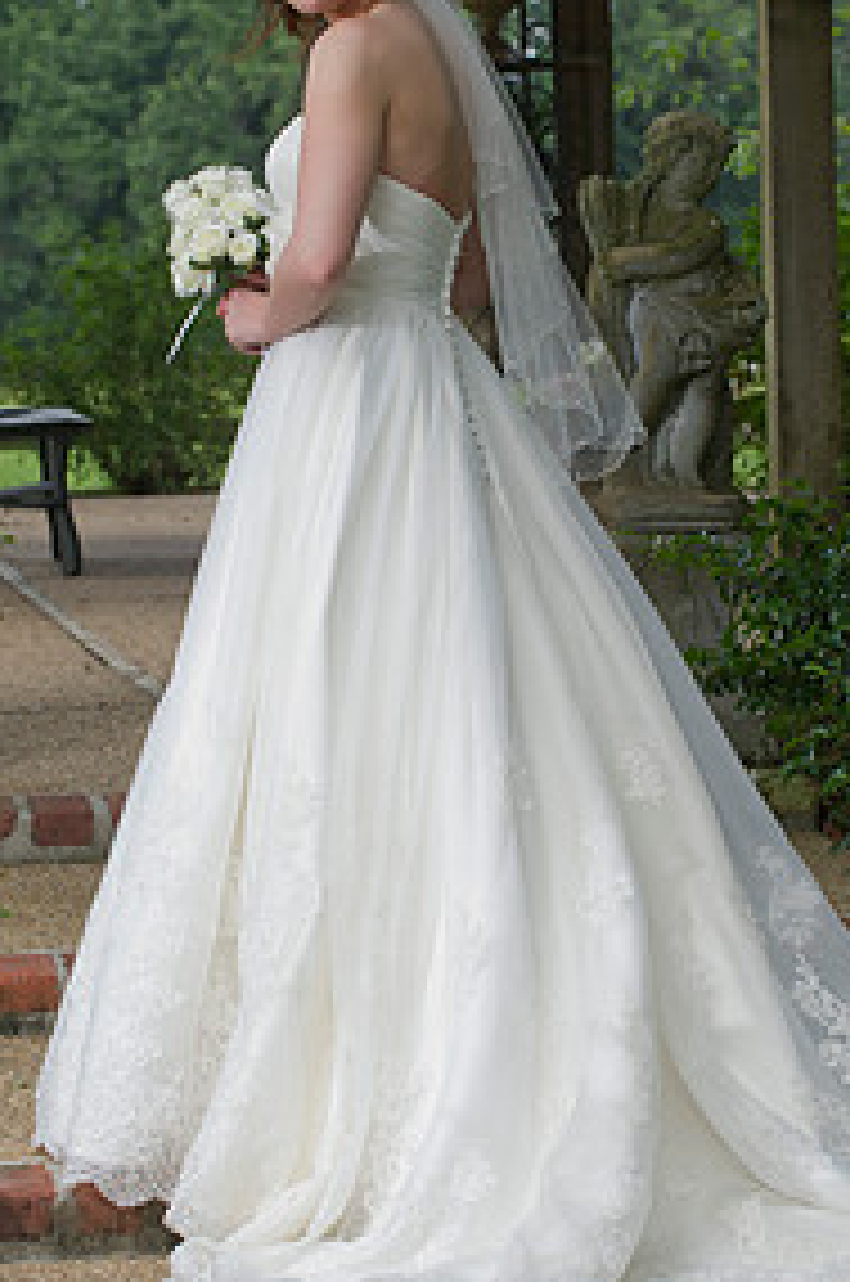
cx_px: 443
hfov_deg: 8.2
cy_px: 526
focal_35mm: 166
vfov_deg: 12.4
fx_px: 5900
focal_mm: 105
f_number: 6.3
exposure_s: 1/200
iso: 500
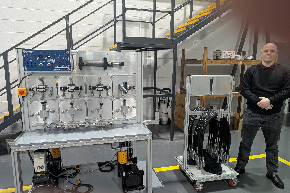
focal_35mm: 26
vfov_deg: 49.5
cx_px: 145
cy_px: 100
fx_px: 209
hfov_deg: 69.4
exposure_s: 1/62.8
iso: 502
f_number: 1.68
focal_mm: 6.9
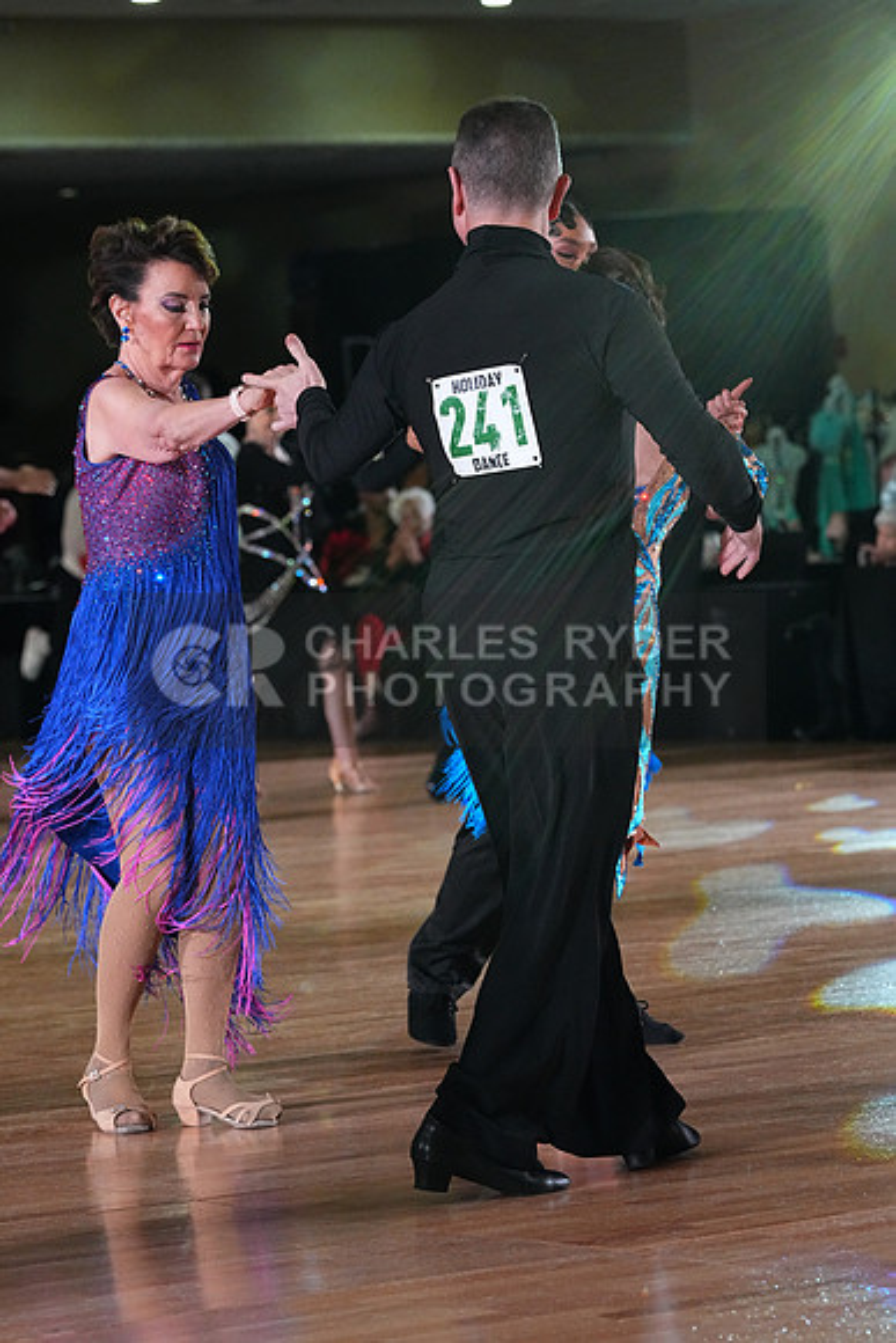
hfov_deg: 9.4
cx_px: 448
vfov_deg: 14.1
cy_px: 672
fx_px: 5447
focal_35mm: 146
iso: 8000
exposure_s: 1/400
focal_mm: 146
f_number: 6.3
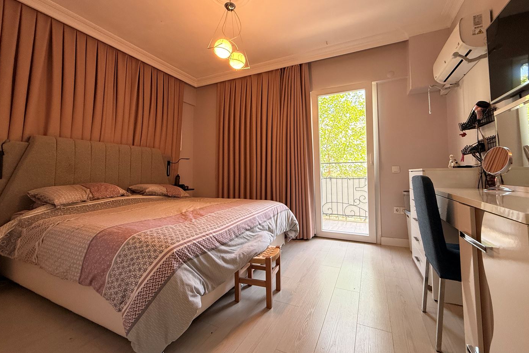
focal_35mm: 15
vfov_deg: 77.2
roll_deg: +0.0
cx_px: 270
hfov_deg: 100.4
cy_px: 162
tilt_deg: +4.2
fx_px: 220
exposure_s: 1/100
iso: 200
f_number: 2.2
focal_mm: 2.22
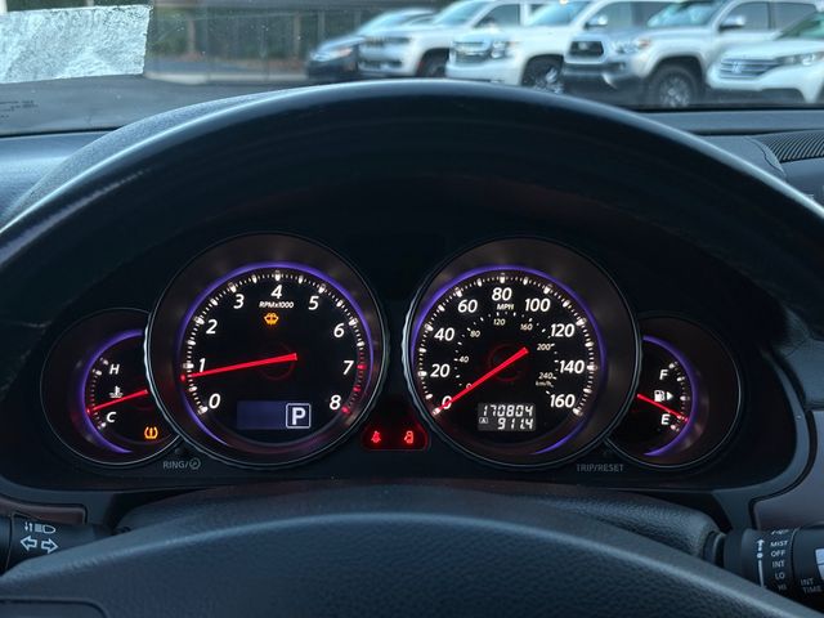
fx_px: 1238
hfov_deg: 36.8
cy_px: 309
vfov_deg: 28.0
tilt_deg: -13.3
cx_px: 412
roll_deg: -0.6
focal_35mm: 52
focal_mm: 5.96
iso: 125
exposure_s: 1/56
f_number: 1.6
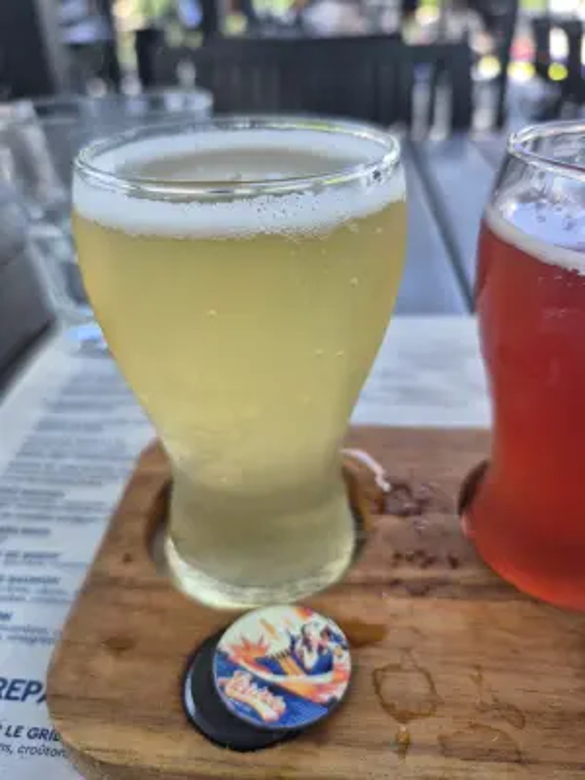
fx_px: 518
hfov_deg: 58.9
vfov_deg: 73.9
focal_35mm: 23
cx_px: 292
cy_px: 390
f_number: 1.8
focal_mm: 5.4
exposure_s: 1/180
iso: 50
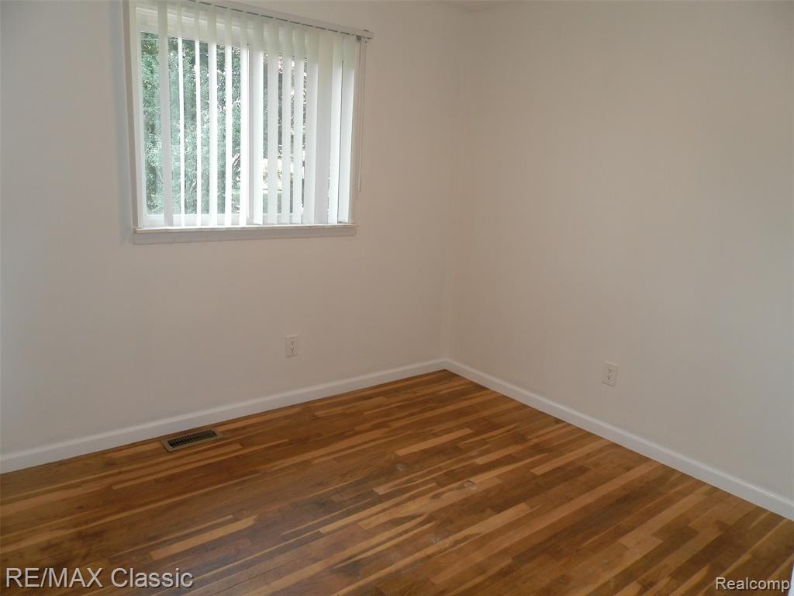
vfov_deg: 54.9
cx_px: 397
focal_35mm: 25
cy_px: 298
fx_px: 573
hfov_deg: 69.4
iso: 100
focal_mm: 4.5
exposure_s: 1/30
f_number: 3.1
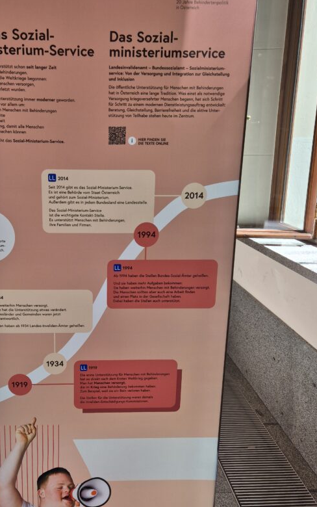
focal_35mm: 32
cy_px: 258
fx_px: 442
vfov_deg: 59.6
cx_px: 98
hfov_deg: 38.9
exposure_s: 1/370
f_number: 1.8
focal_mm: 5.4
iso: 25
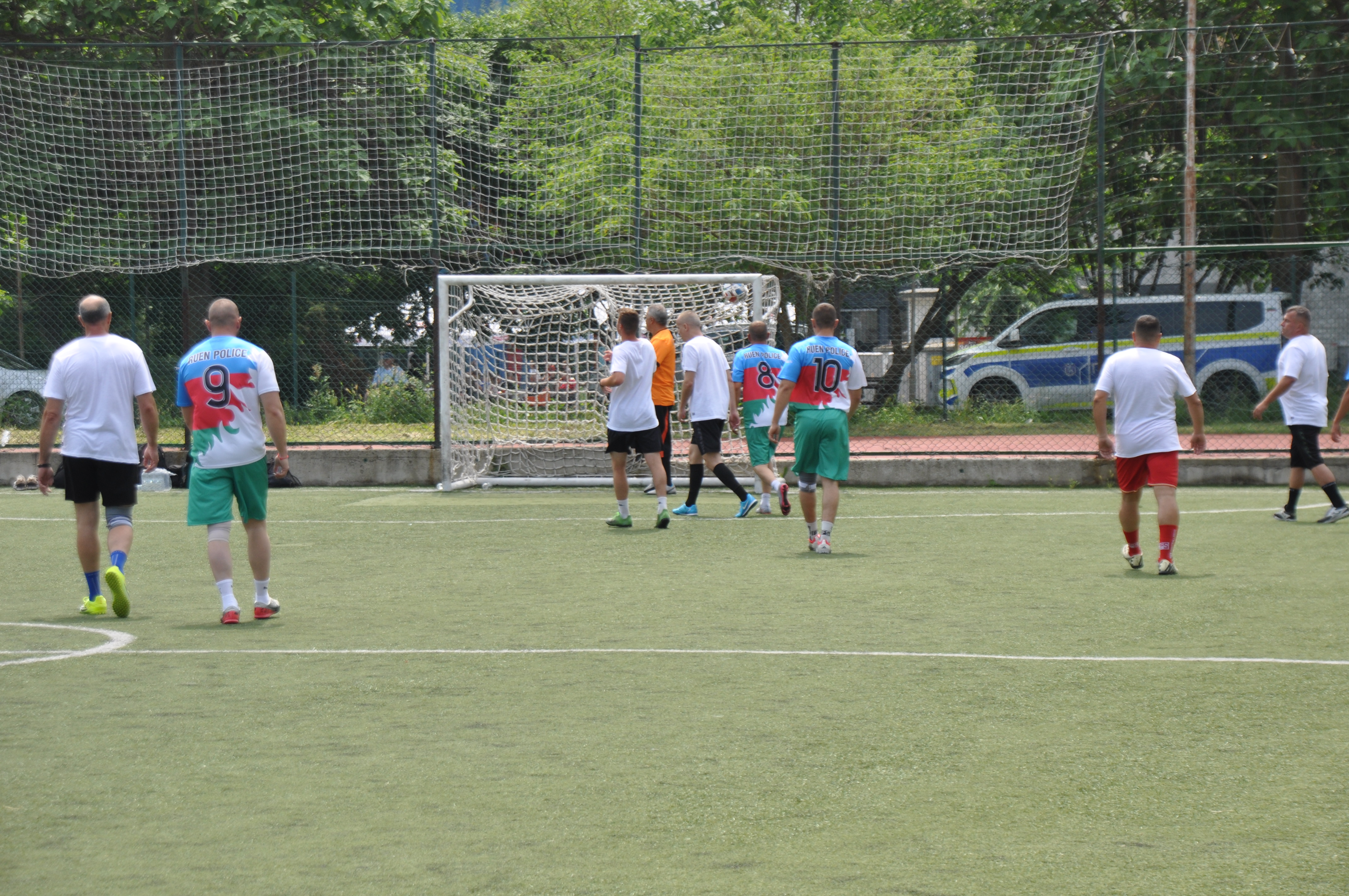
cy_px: 448
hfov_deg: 16.1
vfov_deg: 10.7
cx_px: 674
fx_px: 4772
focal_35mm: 128
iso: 250
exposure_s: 1/500
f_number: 5.6
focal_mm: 85
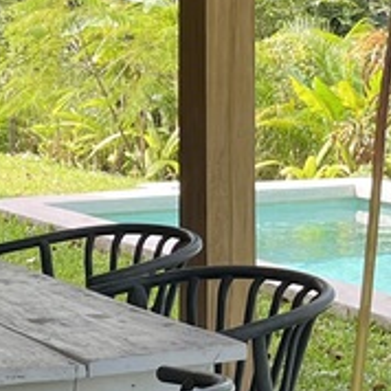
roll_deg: +1.7
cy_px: 64
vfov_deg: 16.7
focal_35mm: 103
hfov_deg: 16.6
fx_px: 1316
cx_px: 26
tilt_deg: -2.8
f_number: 1.6
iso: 50
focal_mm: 5.1
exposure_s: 1/437
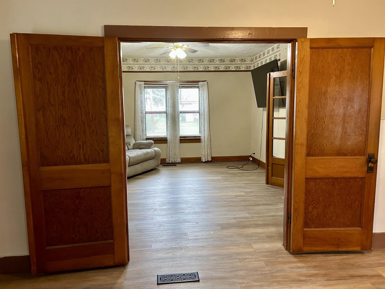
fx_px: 289
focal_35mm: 26
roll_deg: +1.2
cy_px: 144
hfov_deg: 67.3
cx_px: 192
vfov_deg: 53.1
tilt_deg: -6.9
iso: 200
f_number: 1.5
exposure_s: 1/60
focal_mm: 5.7
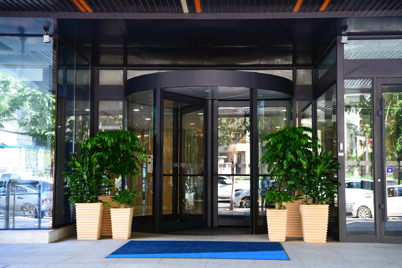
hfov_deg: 41.1
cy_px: 134
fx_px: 536
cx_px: 201
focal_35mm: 48
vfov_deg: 28.1
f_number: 4
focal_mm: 48
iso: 400
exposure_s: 1/80
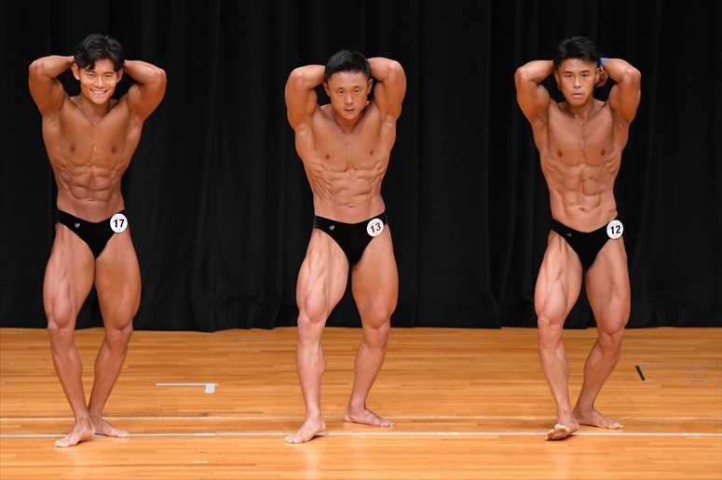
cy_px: 240
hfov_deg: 7.2
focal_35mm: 285
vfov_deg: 4.8
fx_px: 5713
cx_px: 361
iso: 4000
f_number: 5.6
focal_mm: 190
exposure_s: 1/400
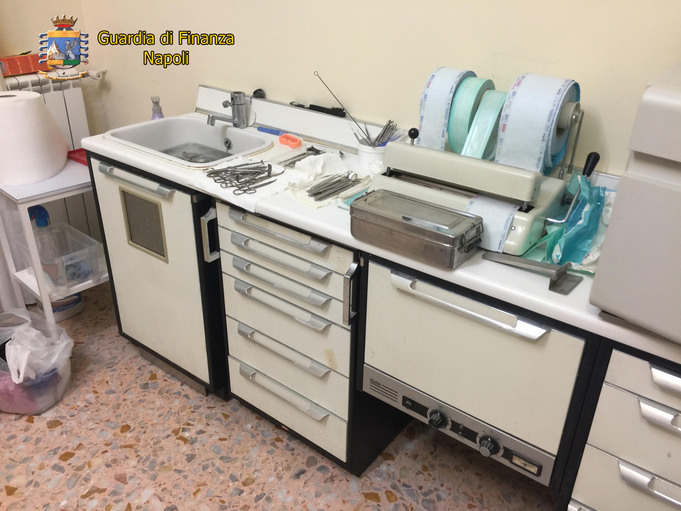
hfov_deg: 61.7
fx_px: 571
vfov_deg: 48.2
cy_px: 256
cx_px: 340
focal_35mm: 29
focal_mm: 4.15
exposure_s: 1/17
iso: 40
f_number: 2.2
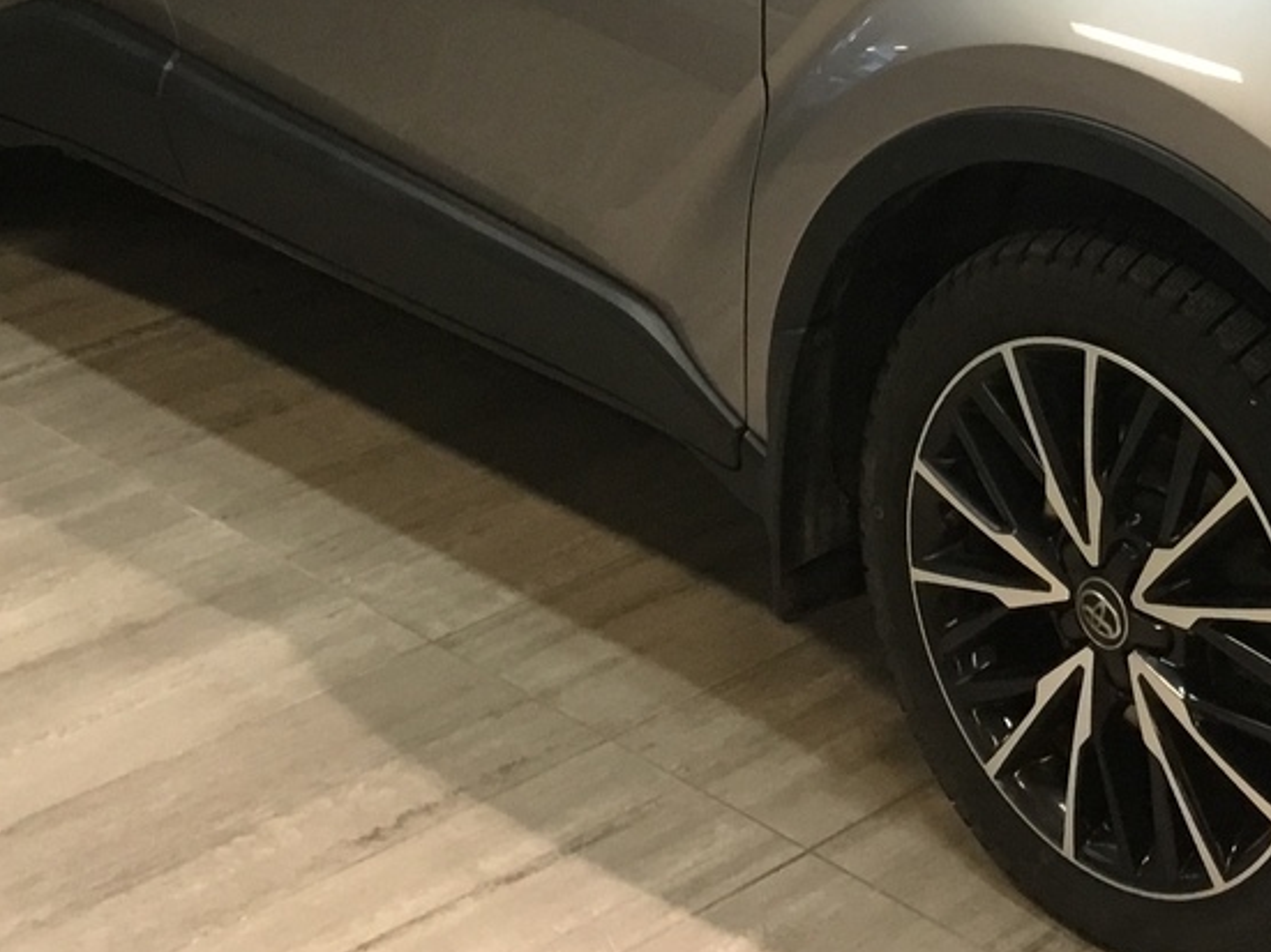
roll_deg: +1.3
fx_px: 2973
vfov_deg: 17.3
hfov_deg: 23.5
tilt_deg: -11.8
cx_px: 1142
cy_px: -212
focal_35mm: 81
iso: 64
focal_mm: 3.3
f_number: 2.4
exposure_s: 1/33
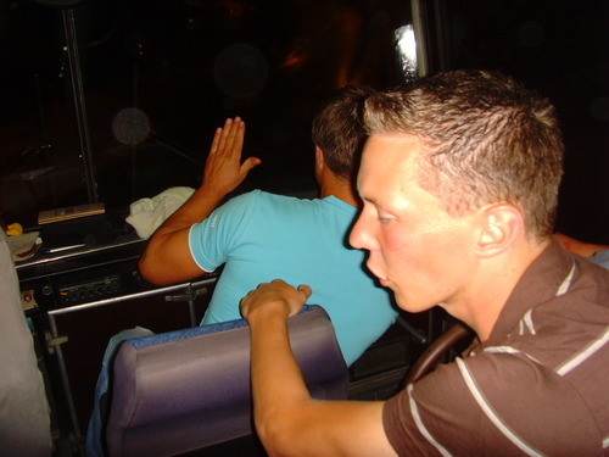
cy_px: 228
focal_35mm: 39
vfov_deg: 36.8
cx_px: 304
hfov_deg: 47.9
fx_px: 686
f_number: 3.5
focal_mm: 6.6
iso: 200
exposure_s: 1/45
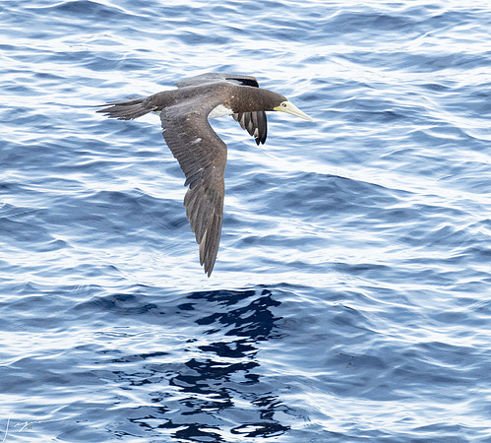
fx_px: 16326
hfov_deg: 1.7
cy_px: 54
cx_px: 307
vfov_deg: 1.6
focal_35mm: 1068
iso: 1600
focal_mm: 400
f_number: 5.6
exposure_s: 1/2000
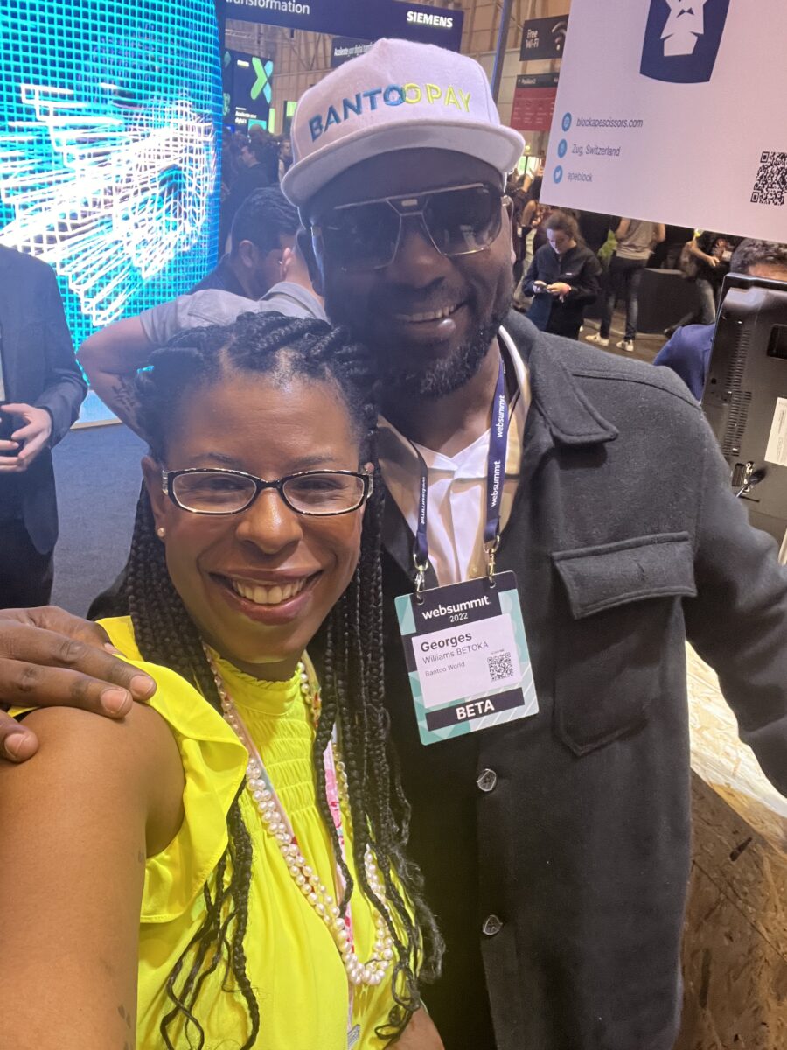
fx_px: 909
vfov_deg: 60.0
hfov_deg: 46.8
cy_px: 525
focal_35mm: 30
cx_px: 394
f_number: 2.2
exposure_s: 1/33
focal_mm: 2.71
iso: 320
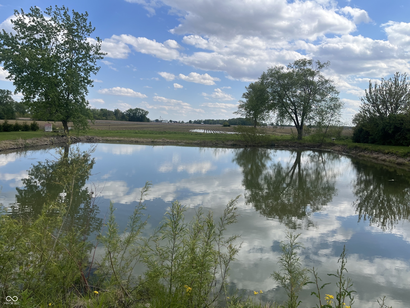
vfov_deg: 53.1
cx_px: 205
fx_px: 308
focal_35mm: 26
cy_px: 154
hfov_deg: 67.3
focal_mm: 5.1
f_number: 1.6
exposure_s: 1/3413
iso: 50
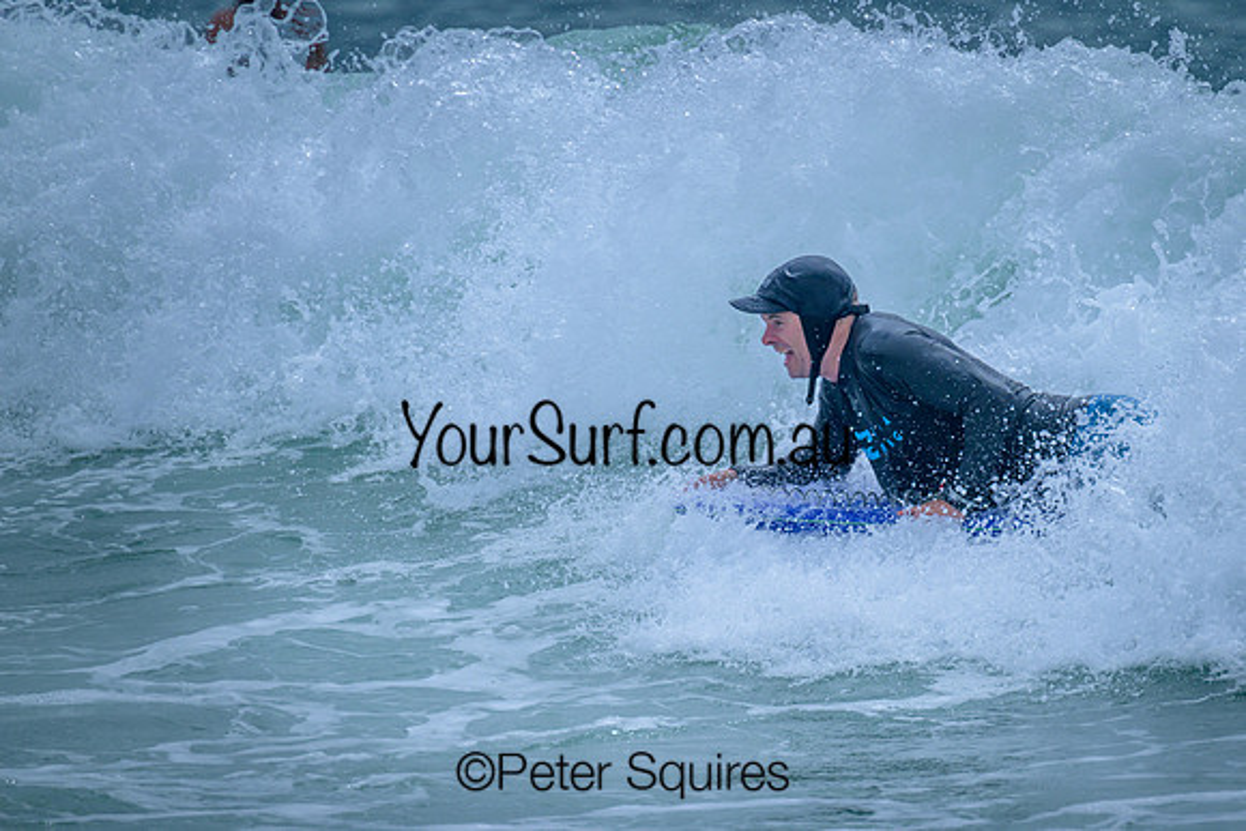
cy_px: 388
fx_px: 24076
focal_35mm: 695
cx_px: 774
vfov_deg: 2.0
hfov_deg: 3.0
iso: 250
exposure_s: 1/2000
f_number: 8
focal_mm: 560
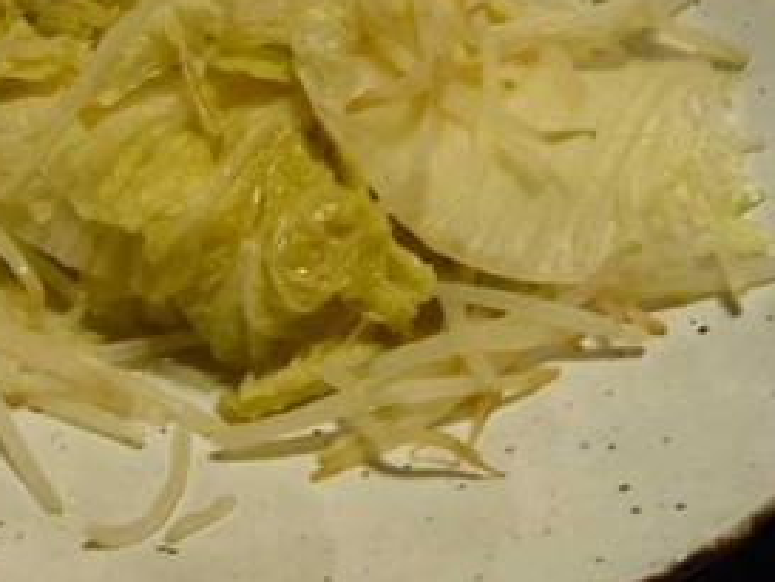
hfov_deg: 29.2
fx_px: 1478
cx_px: 261
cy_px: 186
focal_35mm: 66
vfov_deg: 22.2
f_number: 2.8
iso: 200
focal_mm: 6
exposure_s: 1/15
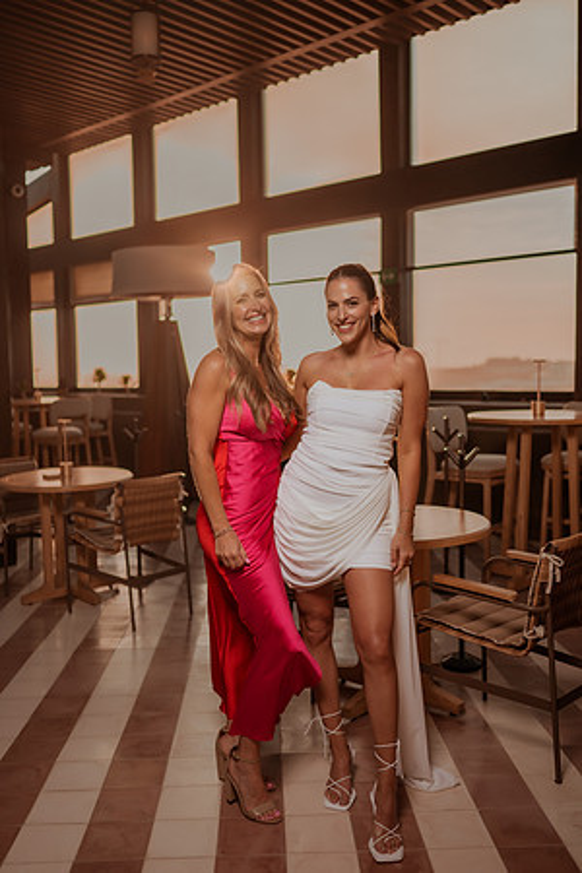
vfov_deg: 54.4
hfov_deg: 37.9
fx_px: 849
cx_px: 291
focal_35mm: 35
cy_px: 436
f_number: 1.8
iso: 100
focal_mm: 35
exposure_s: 1/3200
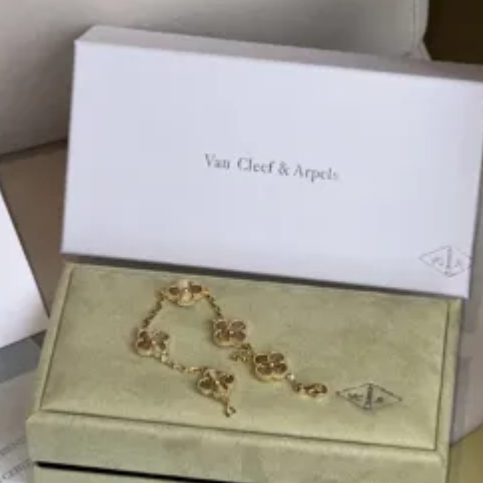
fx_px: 2131
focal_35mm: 135
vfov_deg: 12.9
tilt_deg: -55.9
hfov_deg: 12.9
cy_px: 295
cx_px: 242
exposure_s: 1/122
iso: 64
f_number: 2.8
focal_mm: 9
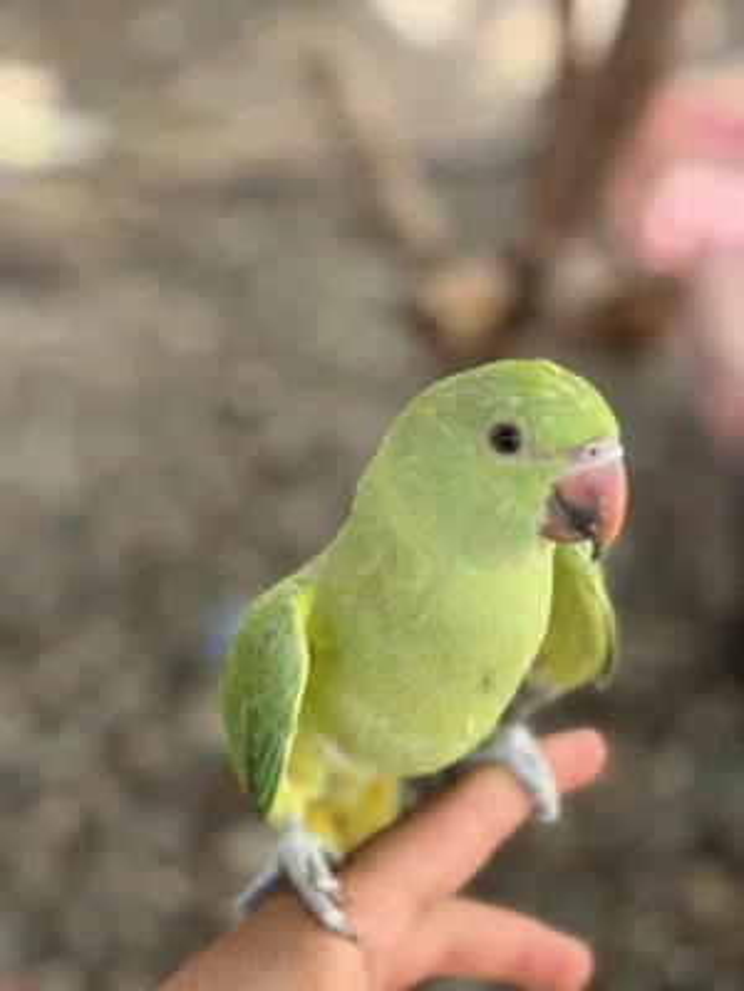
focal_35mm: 52
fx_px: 1490
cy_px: 496
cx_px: 372
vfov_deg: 36.8
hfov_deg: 28.0
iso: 50
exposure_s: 1/85
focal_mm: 5.96
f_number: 1.6
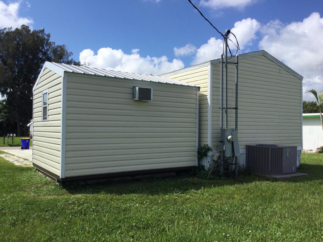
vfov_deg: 45.4
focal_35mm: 31
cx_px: 162
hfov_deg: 58.4
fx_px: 289
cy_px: 121
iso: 25
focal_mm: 3.3
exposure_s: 1/1852
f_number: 2.4
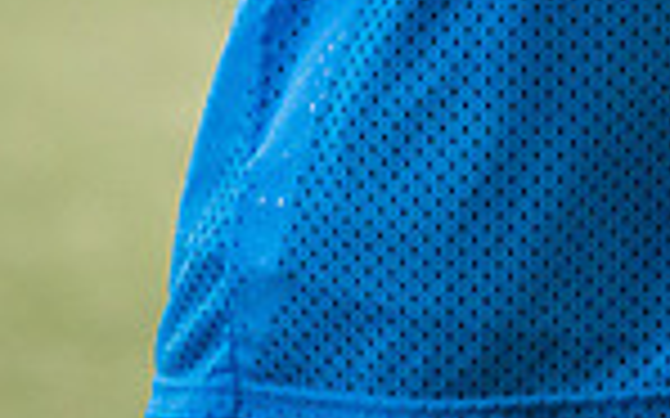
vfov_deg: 1.2
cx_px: 573
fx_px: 19549
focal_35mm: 1071
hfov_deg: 2.0
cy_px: -674
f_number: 2.8
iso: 7200
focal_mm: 200
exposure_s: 1/2500
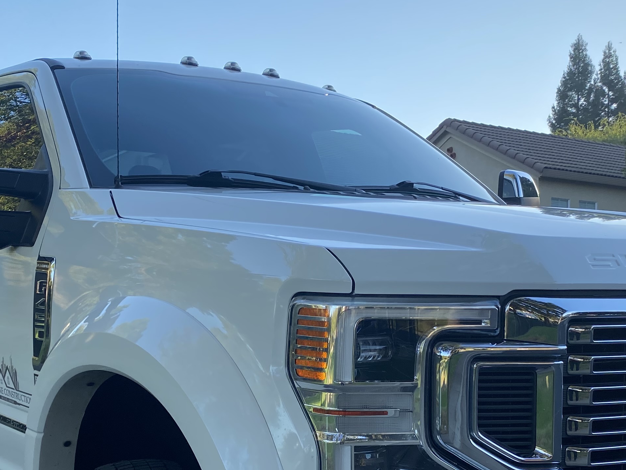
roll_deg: -0.5
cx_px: 292
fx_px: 995
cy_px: 363
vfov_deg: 26.2
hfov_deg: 34.9
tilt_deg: -2.6
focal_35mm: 55
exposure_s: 1/778
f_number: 1.8
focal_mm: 4.25
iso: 32
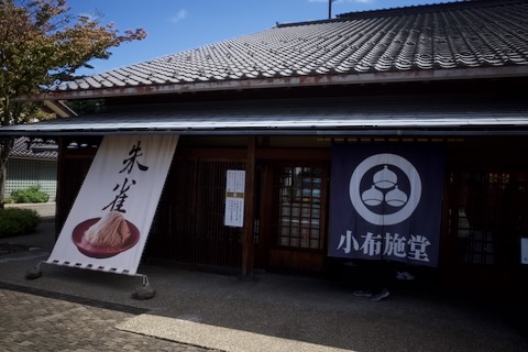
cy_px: 176
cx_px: 264
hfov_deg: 65.5
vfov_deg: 46.4
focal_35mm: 28
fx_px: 411
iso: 200
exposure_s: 1/400
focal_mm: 18.3
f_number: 5
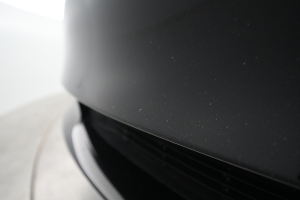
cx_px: 150
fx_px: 233
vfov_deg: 46.4
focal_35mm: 28
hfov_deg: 65.5
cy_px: 100
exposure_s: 1/100
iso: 6400
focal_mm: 28
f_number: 4.5
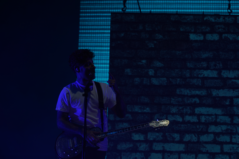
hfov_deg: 19.5
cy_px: 80
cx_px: 120
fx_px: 697
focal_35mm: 105
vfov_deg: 13.0
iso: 100
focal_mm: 105
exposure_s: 1/320
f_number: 6.3
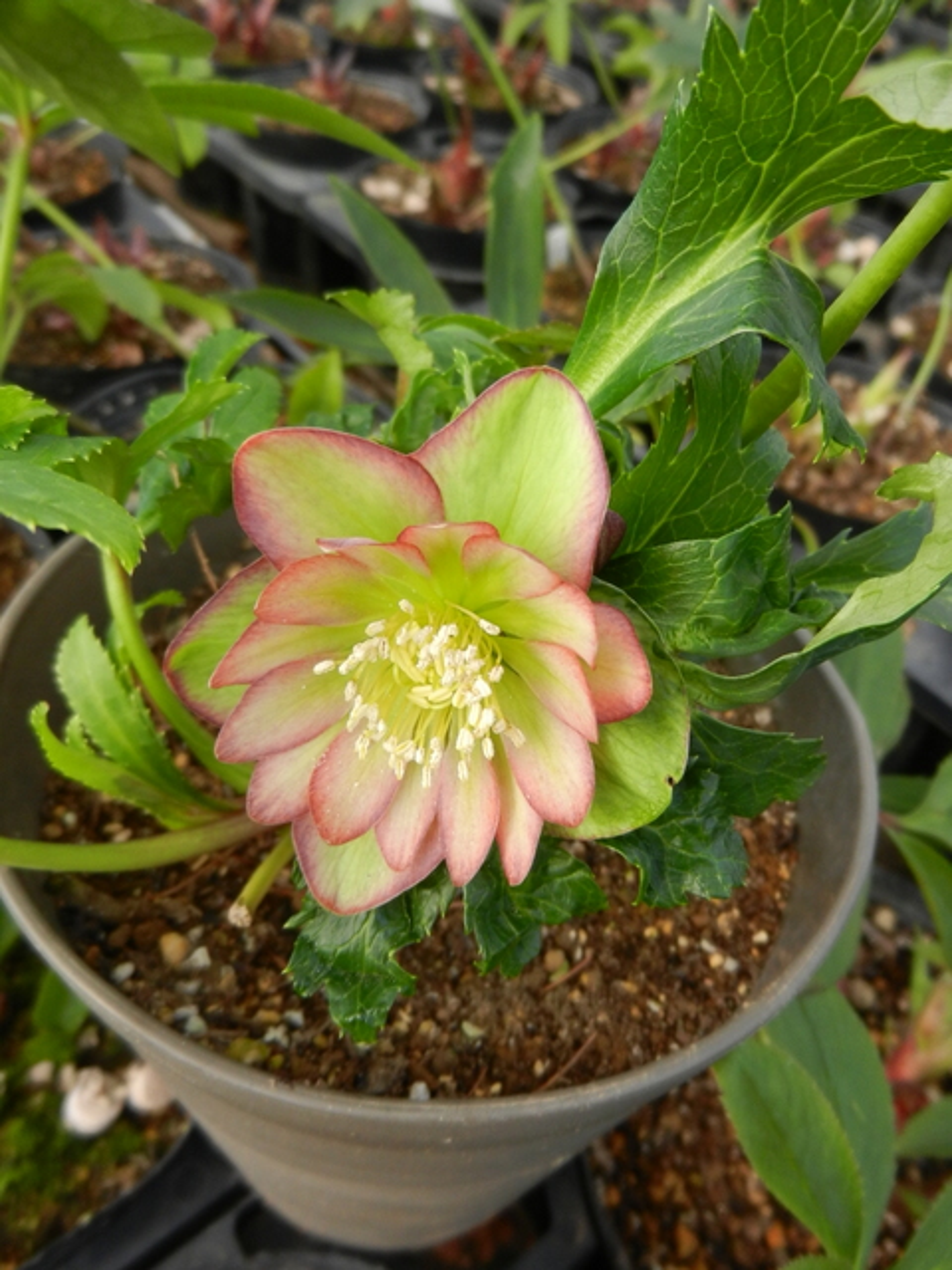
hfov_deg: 54.9
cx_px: 476
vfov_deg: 69.4
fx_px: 917
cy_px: 635
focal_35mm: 25
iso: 160
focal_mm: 4.5
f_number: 3.5
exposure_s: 1/200
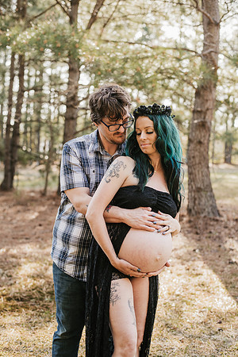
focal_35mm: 50
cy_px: 178
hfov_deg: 27.0
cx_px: 119
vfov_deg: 39.6
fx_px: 496
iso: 100
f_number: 2.8
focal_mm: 50
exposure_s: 1/125
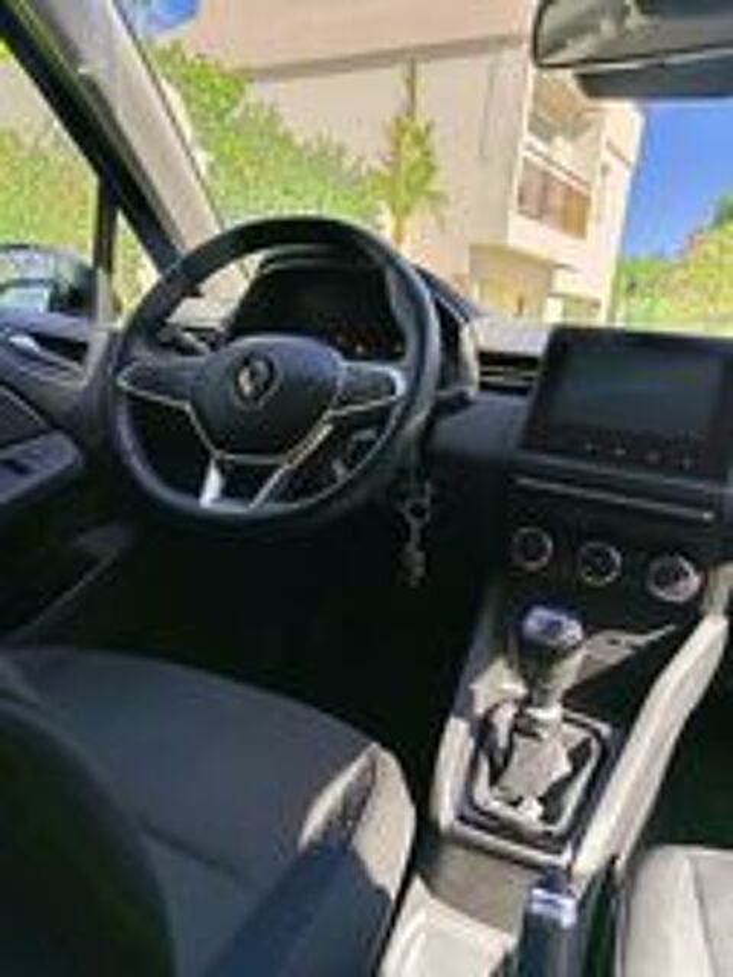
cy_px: 488
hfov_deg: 56.8
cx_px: 366
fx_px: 678
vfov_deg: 71.6
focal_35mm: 24
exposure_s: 1/100
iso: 160
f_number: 1.75
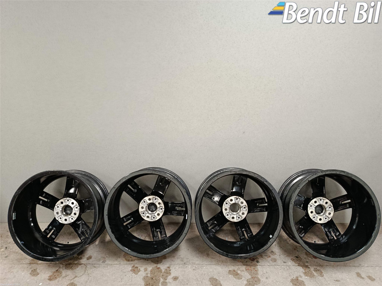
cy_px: 143
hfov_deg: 71.6
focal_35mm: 24
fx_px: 265
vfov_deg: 56.8
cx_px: 191
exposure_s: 1/25
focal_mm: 5.24
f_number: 1.7
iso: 1421
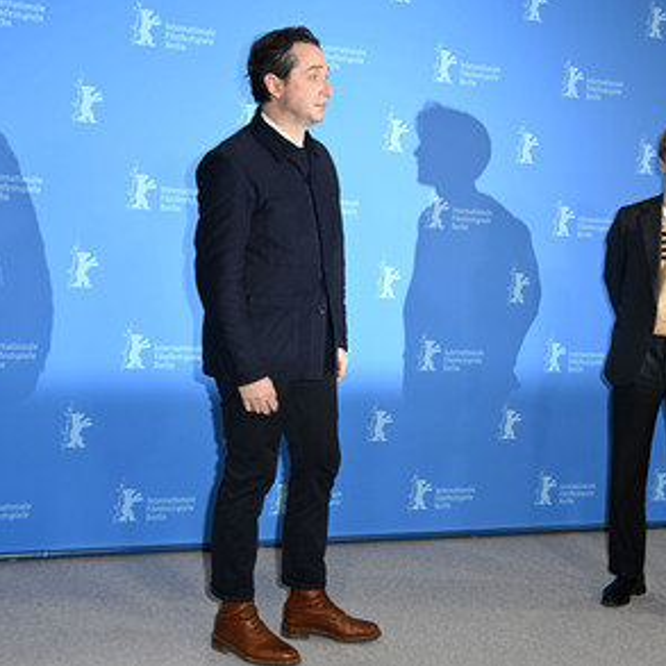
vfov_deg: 36.1
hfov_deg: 35.7
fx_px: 1023
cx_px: 438
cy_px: 332
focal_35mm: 47
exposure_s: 1/200
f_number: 5.6
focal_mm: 36
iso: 800
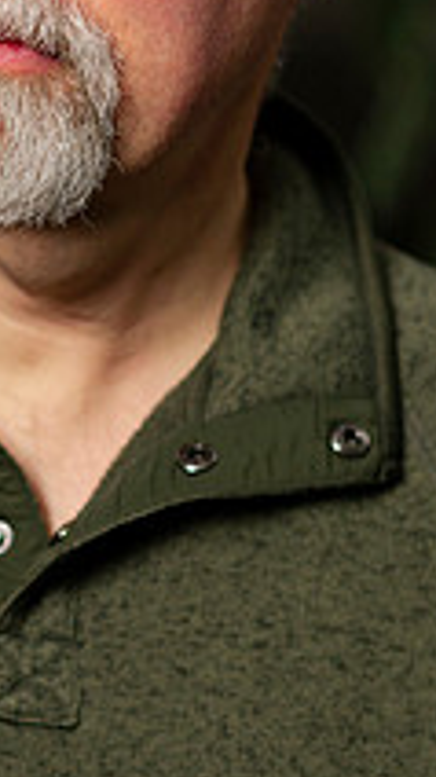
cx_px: 97
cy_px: 213
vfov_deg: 11.4
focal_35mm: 189
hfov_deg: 6.4
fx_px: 3891
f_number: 3.2
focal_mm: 85
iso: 1000
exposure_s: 1/160
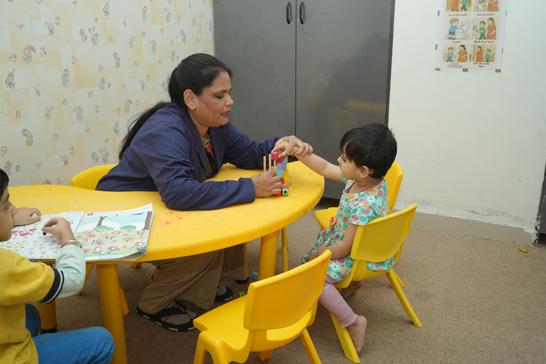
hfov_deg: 54.4
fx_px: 531
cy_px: 182
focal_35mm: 35
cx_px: 273
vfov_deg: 37.9
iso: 500
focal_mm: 35
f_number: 5
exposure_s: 1/100
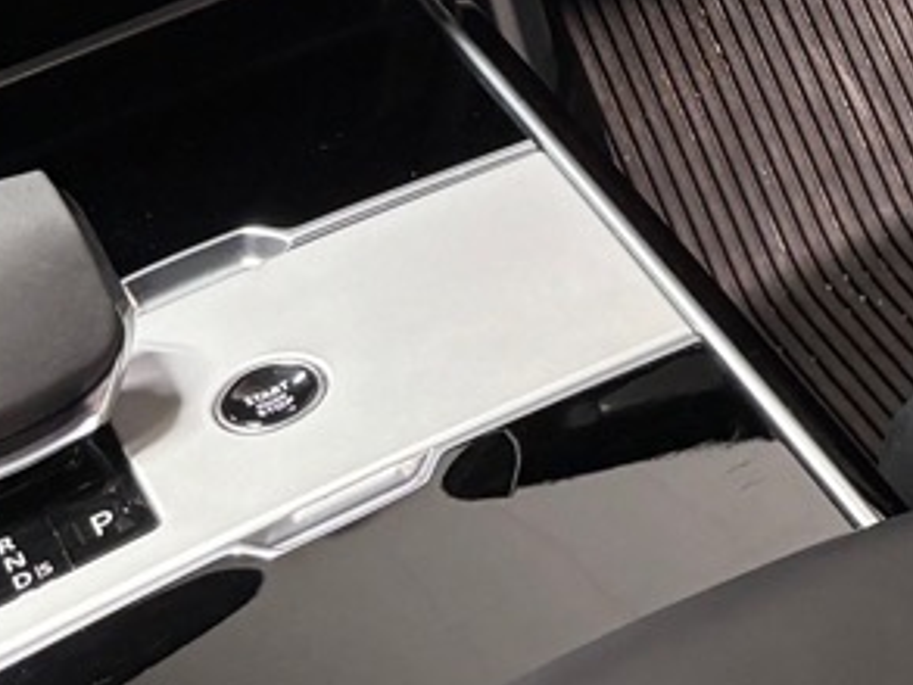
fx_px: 3747
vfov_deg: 9.1
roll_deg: +6.1
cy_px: -1108
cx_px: 1100
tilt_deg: -16.2
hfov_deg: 13.5
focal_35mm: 142
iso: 64
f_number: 1.6
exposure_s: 1/75
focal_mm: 5.96
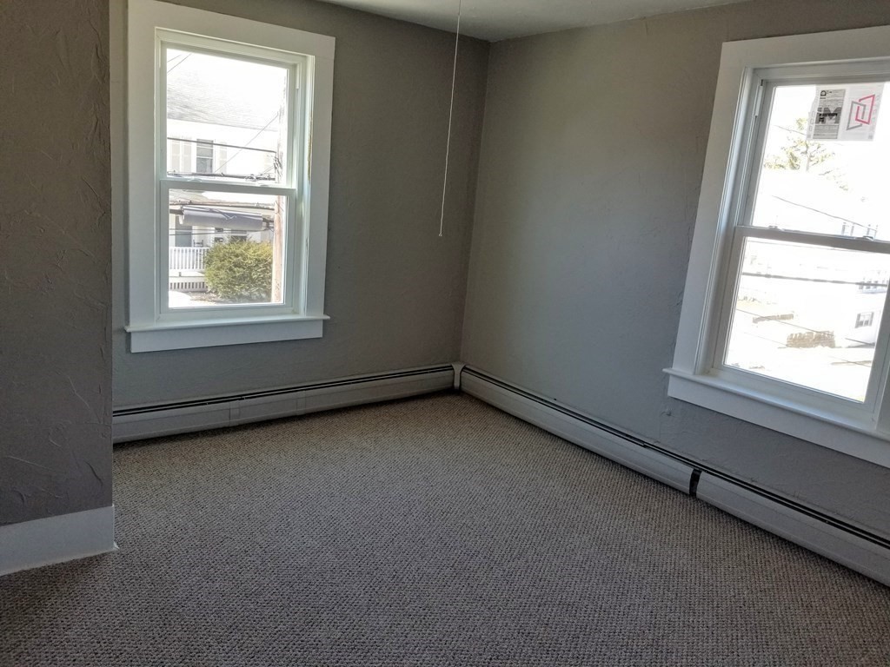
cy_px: 334
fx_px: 668
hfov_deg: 67.3
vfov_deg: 53.1
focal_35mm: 26
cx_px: 445
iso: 50
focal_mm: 4.25
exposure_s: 1/148
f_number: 1.7
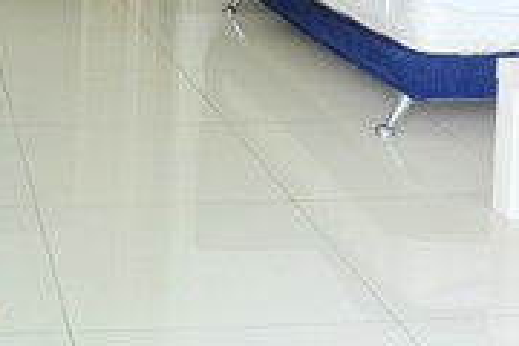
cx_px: 49
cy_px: -185
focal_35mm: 80
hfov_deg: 24.6
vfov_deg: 15.6
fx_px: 1153
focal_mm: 16
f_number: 3.5
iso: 400
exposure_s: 1/110
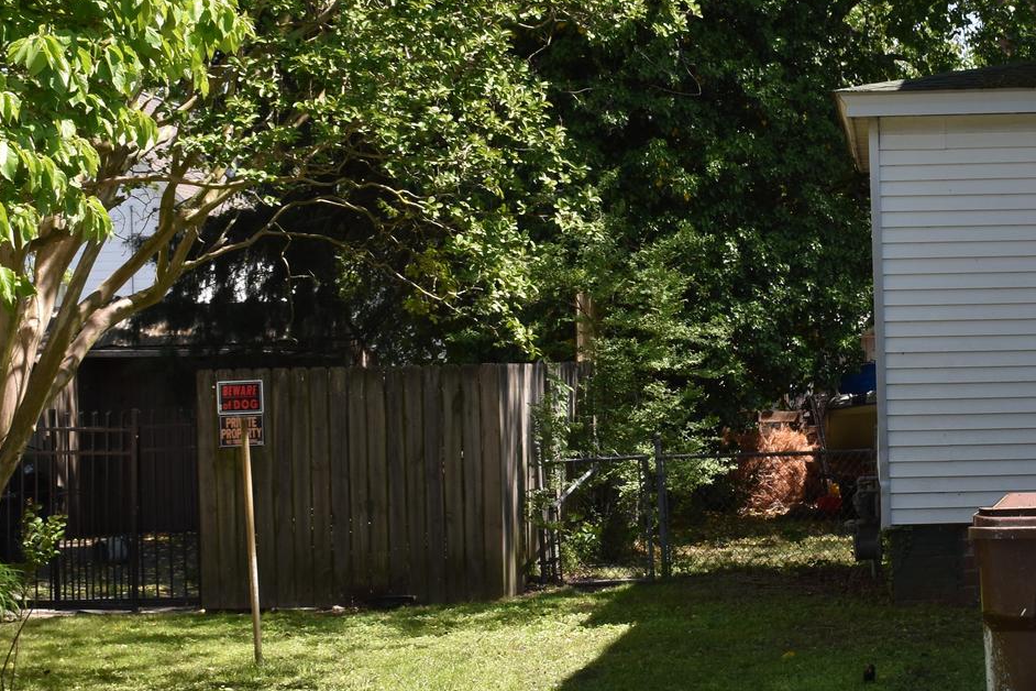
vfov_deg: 13.5
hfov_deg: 19.9
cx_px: 878
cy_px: 438
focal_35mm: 101
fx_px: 2909
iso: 220
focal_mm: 31
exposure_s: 1/250
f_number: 8
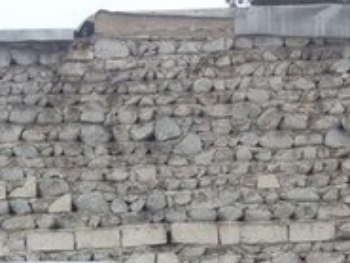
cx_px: -2
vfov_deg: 11.3
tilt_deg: -0.9
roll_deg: +2.8
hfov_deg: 15.5
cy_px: 429
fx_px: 1265
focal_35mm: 125
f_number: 2.4
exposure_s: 1/986
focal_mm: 4.28
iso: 50
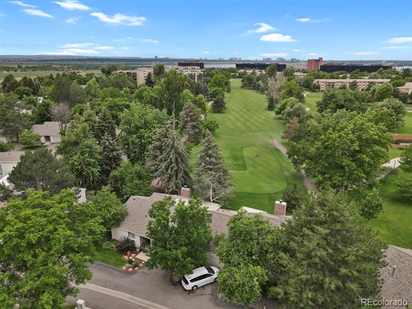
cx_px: 206
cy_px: 154
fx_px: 286
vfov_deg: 56.8
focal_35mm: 24
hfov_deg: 71.6
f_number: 2.8
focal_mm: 4.5
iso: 100
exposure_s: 1/160
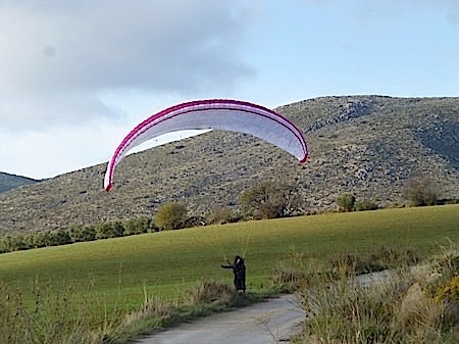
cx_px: 230
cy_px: 172
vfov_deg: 10.4
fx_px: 1882
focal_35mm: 142
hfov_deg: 13.9
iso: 100
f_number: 5.8
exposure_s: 1/160
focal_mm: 25.3
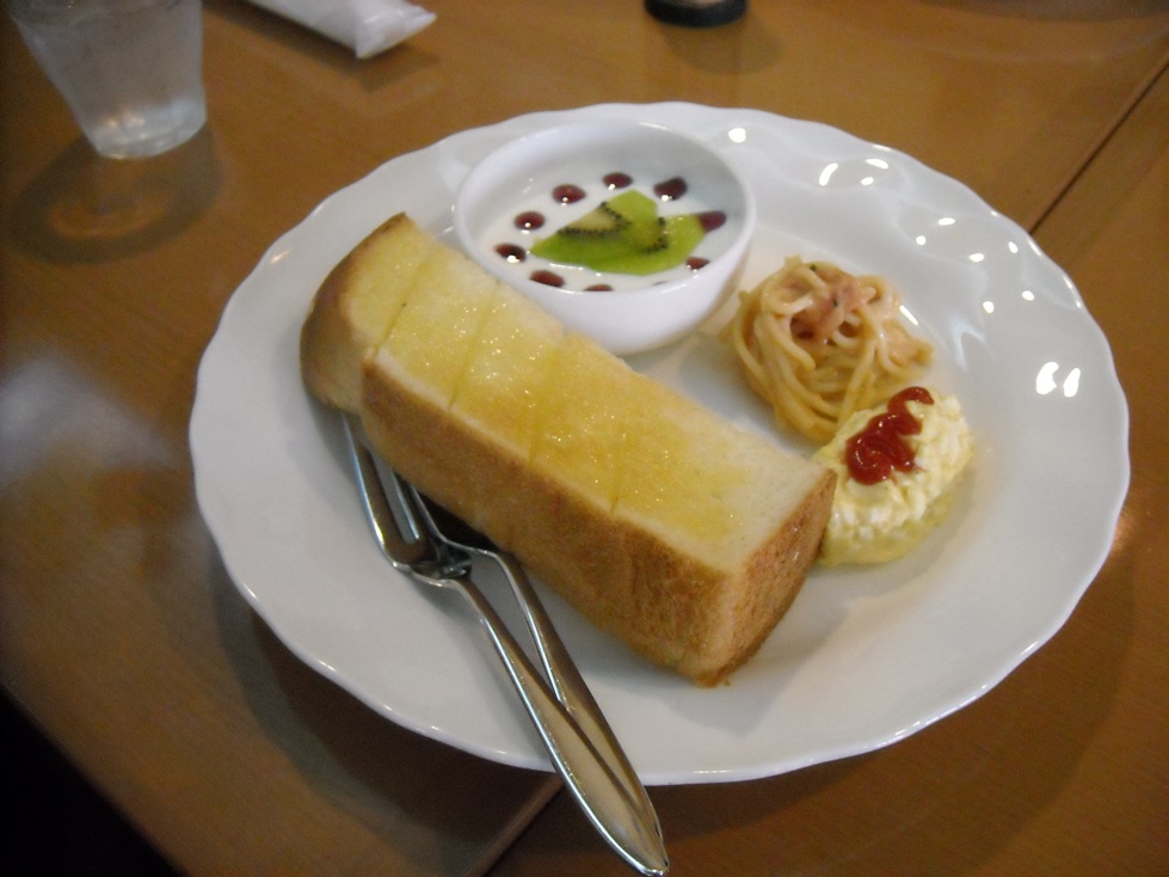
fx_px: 1182
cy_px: 438
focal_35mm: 35
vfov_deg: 40.7
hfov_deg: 52.6
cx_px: 584
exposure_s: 1/125
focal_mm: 5.7
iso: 800
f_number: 2.8
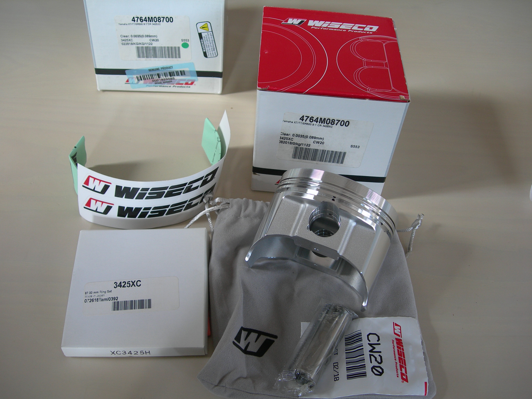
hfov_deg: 49.0
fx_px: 584
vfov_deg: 37.7
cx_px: 266
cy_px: 200
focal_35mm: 38
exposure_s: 1/13
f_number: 2.8
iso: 50
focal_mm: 7.8
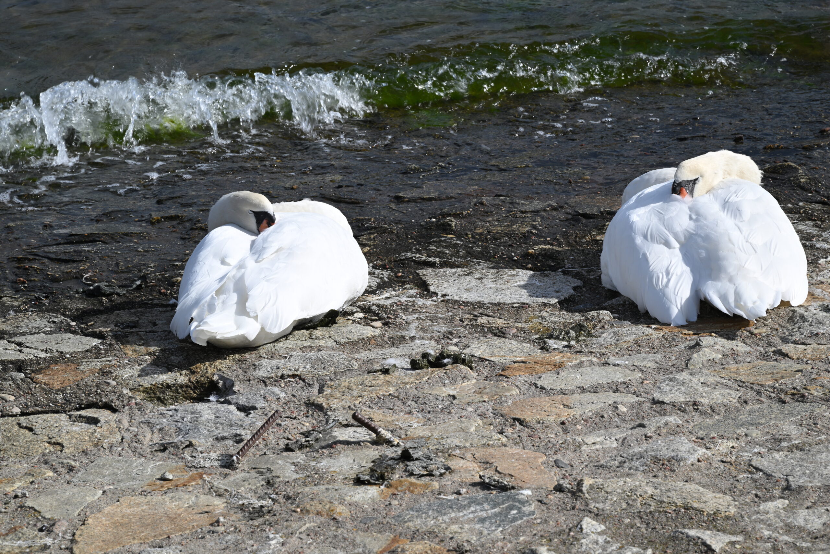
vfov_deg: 11.4
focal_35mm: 120
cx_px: 415
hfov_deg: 17.1
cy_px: 277
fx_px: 2767
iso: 110
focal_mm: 120
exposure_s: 1/125
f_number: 18
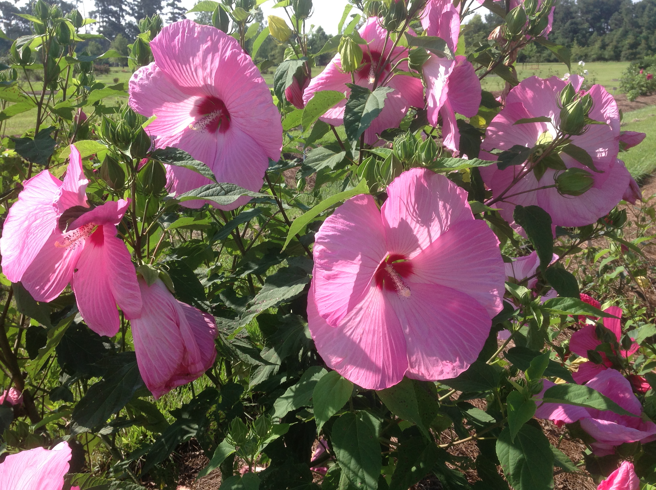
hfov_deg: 52.7
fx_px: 662
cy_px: 245
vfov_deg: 40.6
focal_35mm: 35
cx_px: 328
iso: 50
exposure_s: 1/916
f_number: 2.4
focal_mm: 4.28
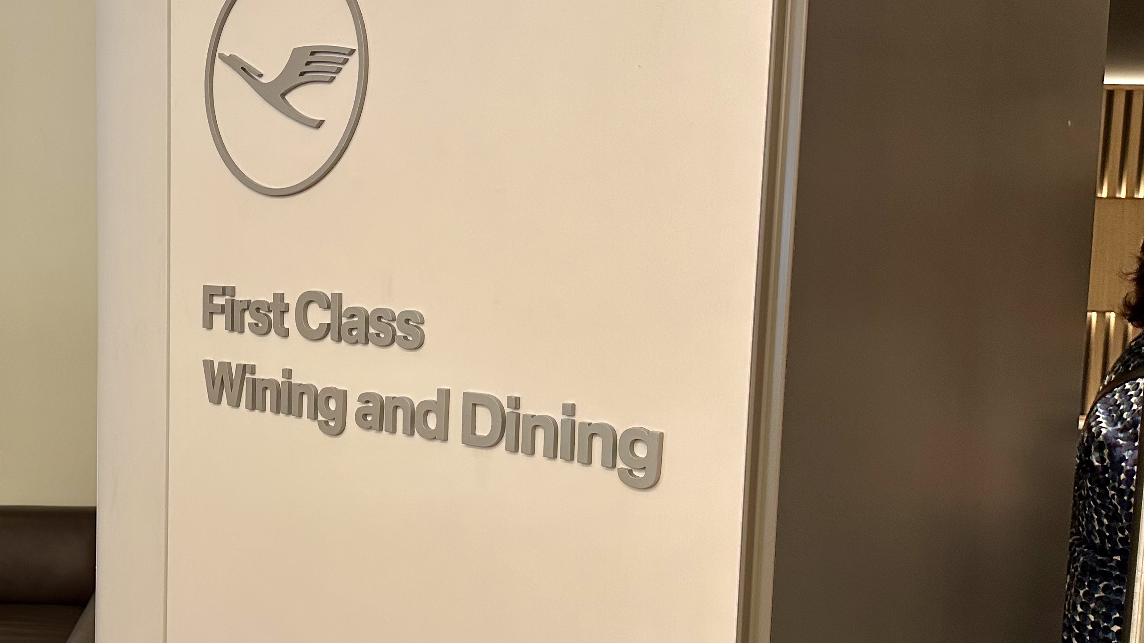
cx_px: 293
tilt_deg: -5.3
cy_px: 388
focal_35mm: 41
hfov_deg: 47.6
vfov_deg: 28.9
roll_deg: -1.3
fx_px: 1244
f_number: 1.78
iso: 160
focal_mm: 6.86
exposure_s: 1/58
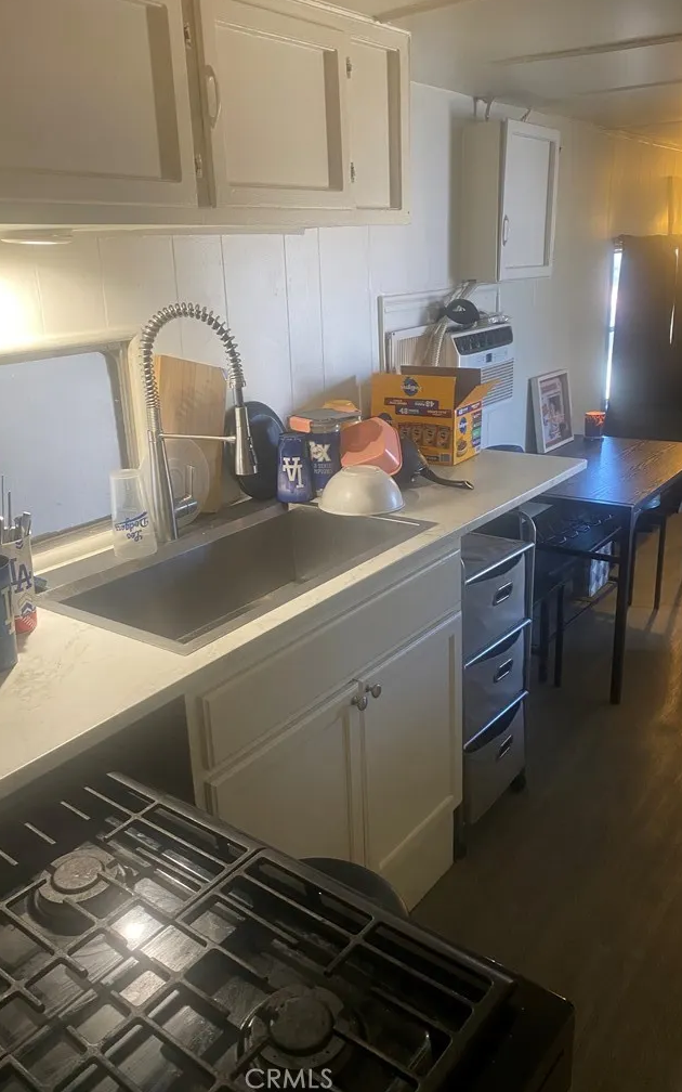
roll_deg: +1.6
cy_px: 540
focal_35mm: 28
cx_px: 323
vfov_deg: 66.5
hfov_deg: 44.5
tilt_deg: -17.0
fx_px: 833
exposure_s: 1/60
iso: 160
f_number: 1.8
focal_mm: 4.25
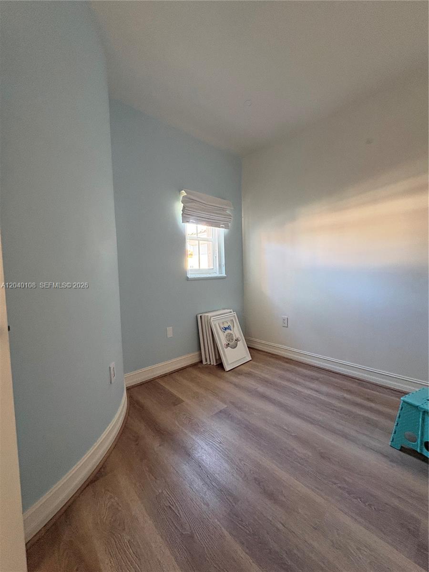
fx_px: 231
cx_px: 214
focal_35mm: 14
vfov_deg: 102.1
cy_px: 286
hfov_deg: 85.7
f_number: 2.2
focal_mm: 2.22
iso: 400
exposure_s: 1/60
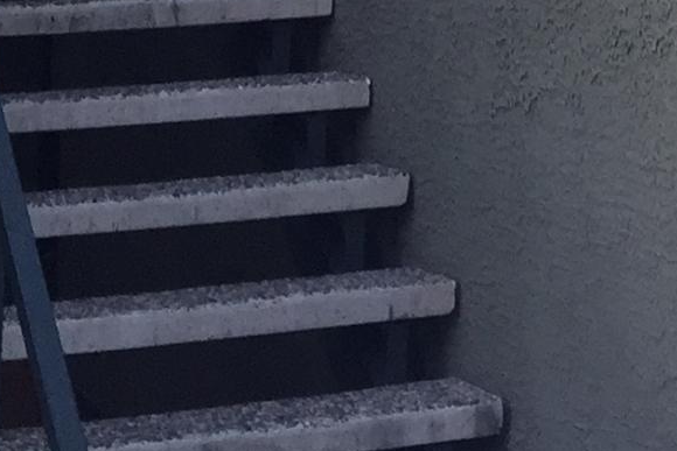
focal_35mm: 156
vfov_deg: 7.8
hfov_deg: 12.7
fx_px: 2934
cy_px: -843
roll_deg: +2.2
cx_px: 895
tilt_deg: +13.0
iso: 50
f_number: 2.2
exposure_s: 1/120
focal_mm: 4.15
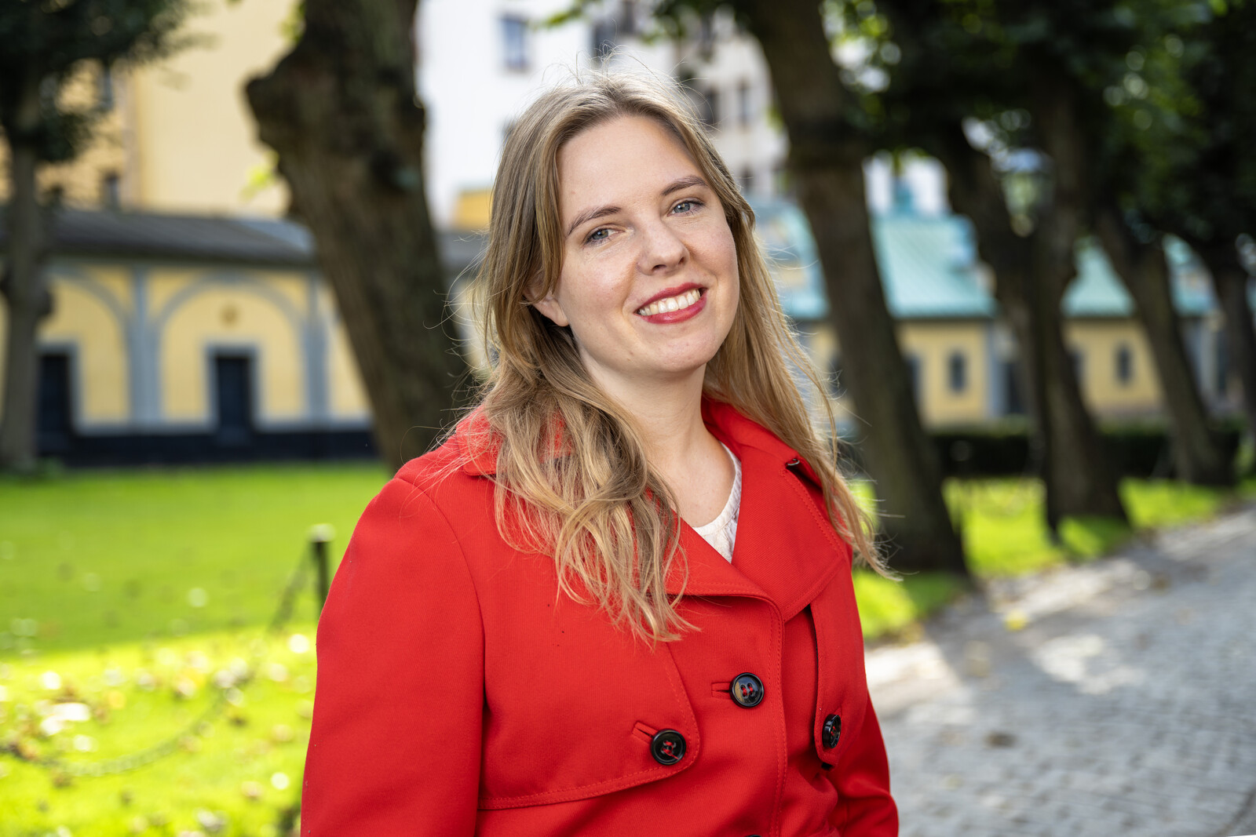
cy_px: 418
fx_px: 1710
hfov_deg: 40.3
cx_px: 628
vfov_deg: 27.5
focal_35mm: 49
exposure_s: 1/200
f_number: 2.8
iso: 100
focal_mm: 49
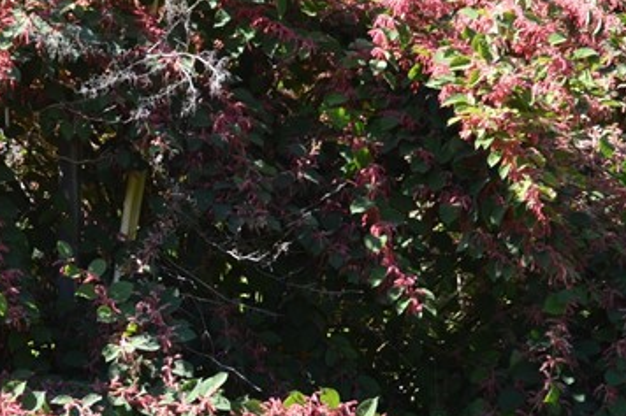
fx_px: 2068
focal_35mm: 119
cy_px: 283
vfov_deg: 11.5
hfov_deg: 17.1
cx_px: 115
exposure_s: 1/125
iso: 140
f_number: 5.6
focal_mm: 26
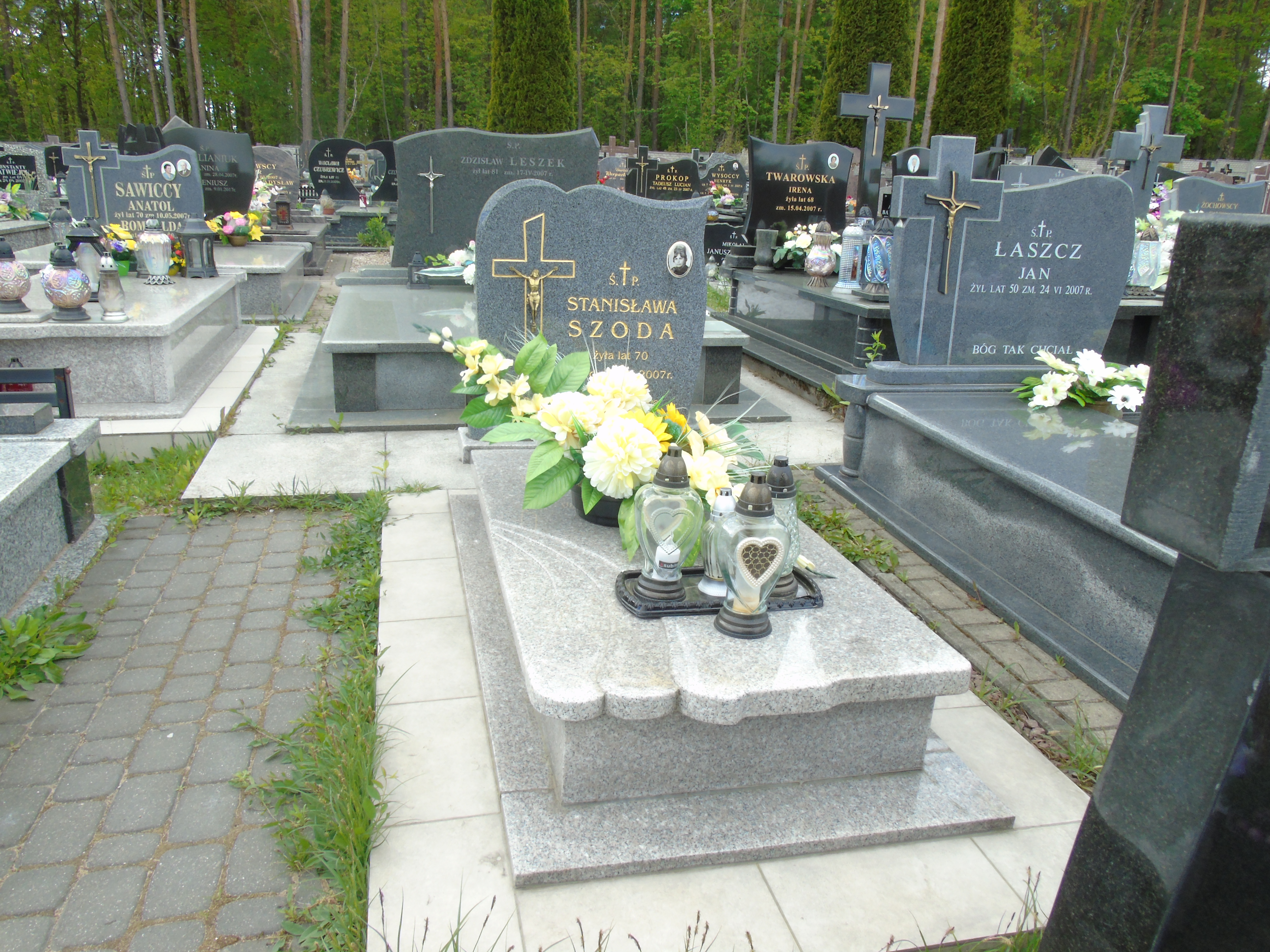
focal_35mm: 25
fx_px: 917
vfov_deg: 54.9
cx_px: 635
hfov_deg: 69.4
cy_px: 476
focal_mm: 4.4
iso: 80
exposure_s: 1/30
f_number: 8.1
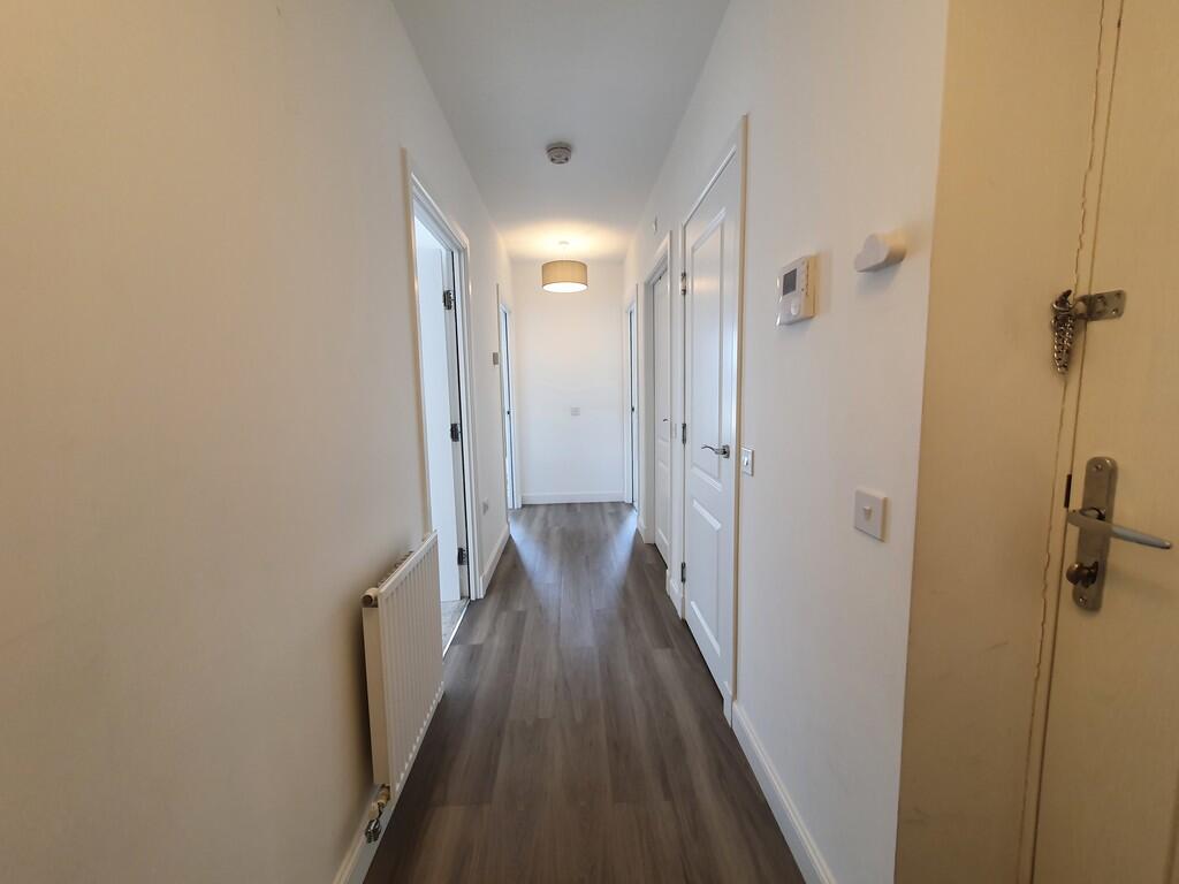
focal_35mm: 13
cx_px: 590
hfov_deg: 106.2
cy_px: 442
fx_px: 443
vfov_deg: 89.9
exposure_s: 1/50
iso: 160
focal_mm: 1.8
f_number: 2.2
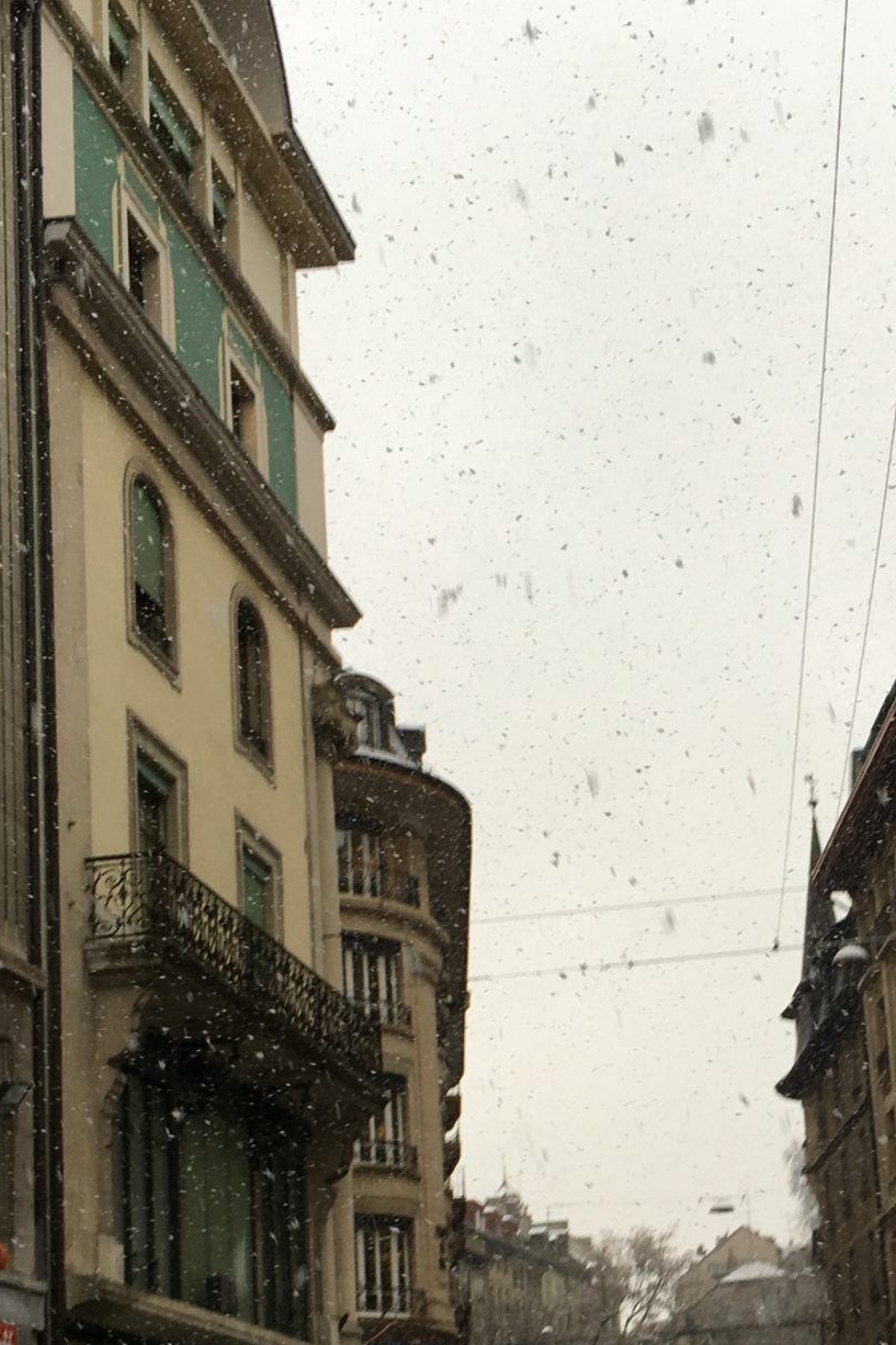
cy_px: 1050
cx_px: 775
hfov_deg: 21.2
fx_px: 2352
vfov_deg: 31.2
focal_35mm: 63
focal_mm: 4.15
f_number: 2.2
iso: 25
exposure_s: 1/126
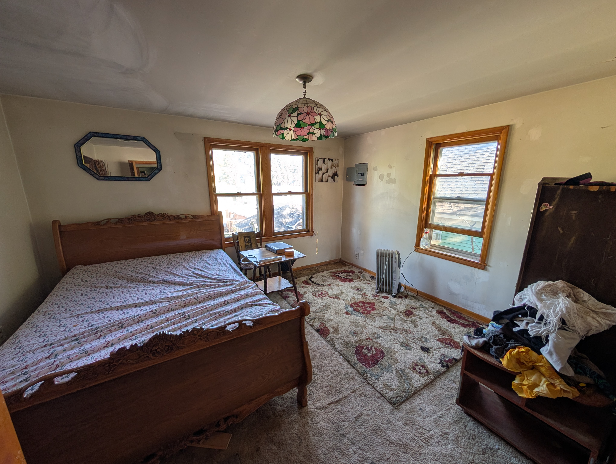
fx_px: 214
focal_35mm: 12
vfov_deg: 94.6
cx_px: 308
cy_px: 232
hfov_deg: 110.5
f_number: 1.7
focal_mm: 2.02
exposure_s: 1/127
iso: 56
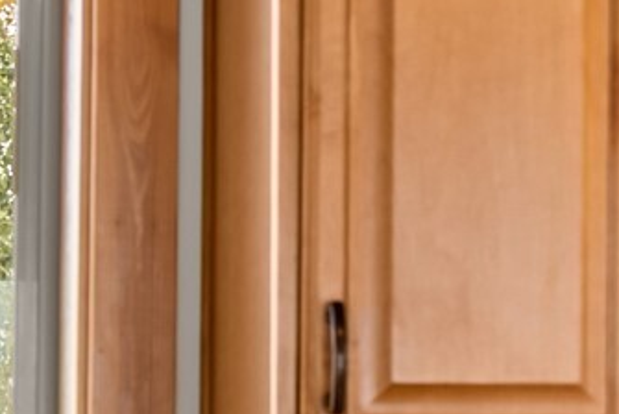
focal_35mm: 159
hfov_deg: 11.9
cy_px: 495
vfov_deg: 8.6
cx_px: -515
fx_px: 2737
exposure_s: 1/15
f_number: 4.5
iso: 400
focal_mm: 31.4
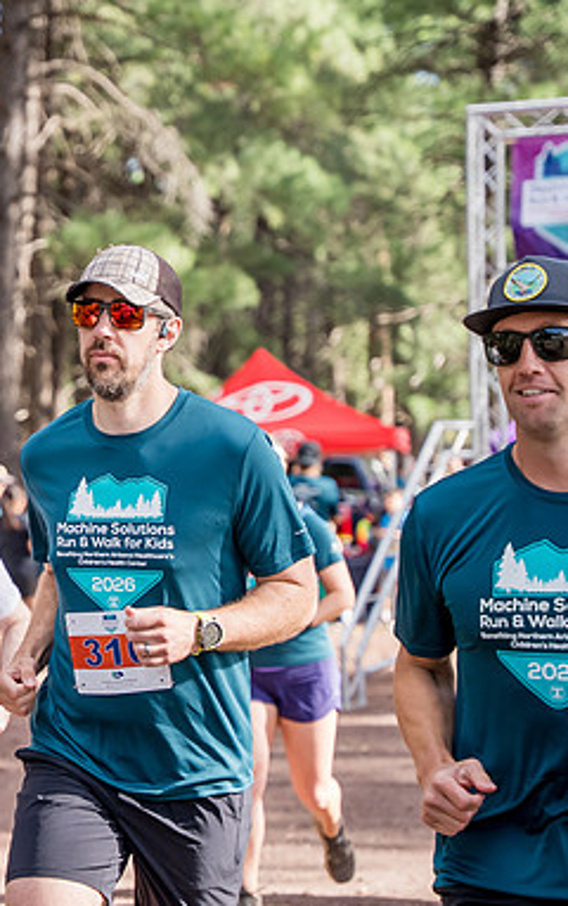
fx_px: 2670
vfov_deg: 19.3
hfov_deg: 12.0
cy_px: 453
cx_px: 19
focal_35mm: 108
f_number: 3.2
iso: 500
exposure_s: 1/1250
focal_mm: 70
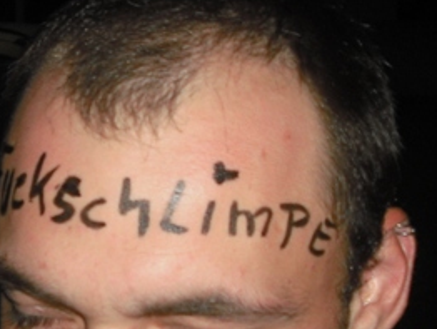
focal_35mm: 102
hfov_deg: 19.0
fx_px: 1289
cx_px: 58
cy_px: 209
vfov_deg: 14.5
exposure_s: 1/60
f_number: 2.8
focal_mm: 6.2
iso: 100
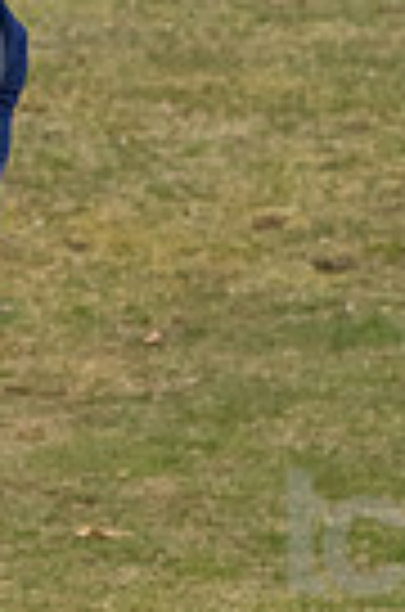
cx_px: -101
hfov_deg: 1.7
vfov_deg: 2.6
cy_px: 104
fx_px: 13500
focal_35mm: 796
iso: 2000
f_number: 5
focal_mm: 160
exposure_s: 1/2000
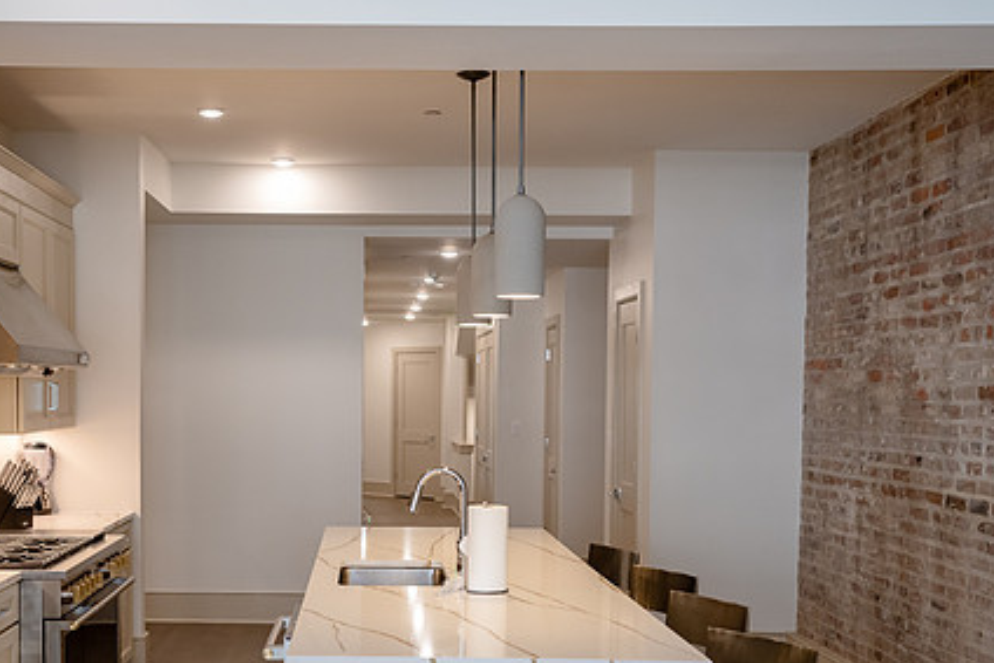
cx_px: 366
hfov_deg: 40.0
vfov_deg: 27.4
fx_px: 1353
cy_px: 446
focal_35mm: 49
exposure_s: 1/125
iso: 800
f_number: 4
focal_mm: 35
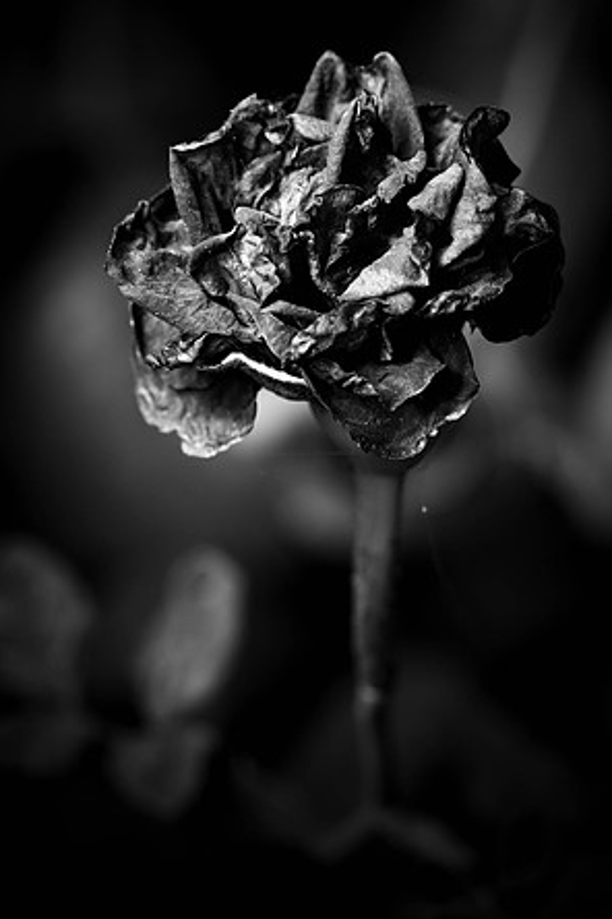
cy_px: 455
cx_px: 306
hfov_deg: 9.0
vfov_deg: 13.5
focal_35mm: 152
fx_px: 3876
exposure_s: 1/160
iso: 200
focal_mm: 100
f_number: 8
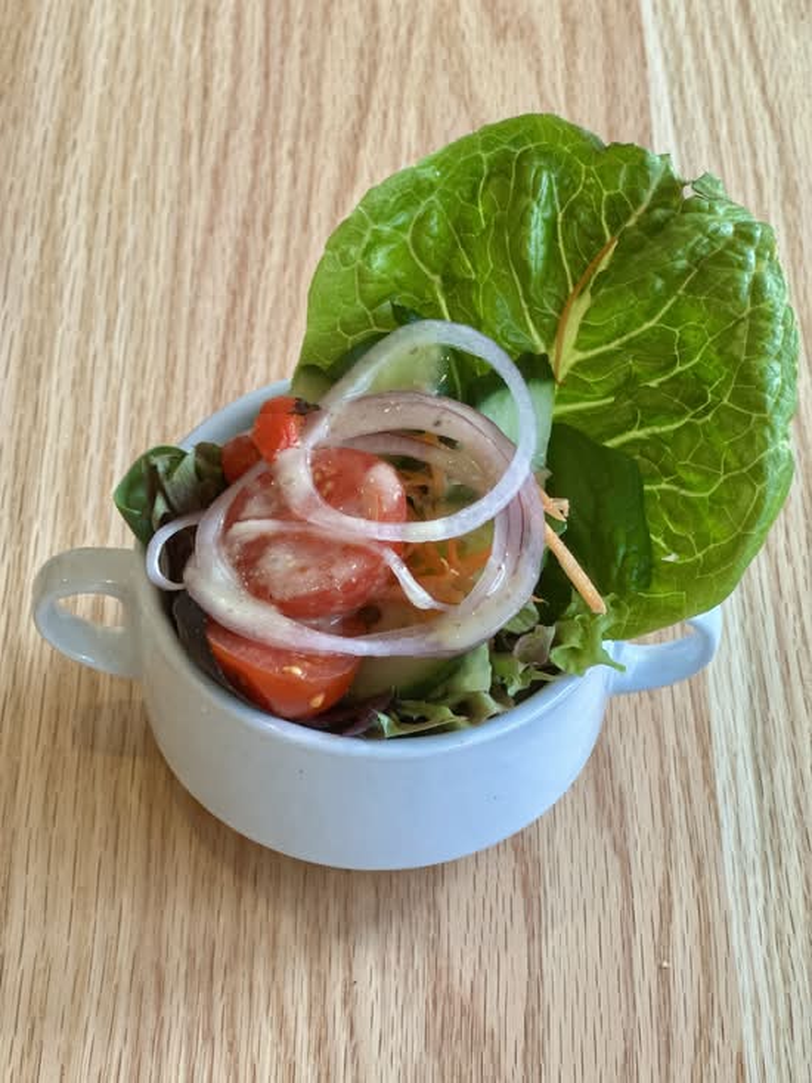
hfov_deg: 19.1
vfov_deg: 25.3
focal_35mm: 77
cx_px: 406
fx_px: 2408
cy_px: 542
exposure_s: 1/100
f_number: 2.8
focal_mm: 9
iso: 200
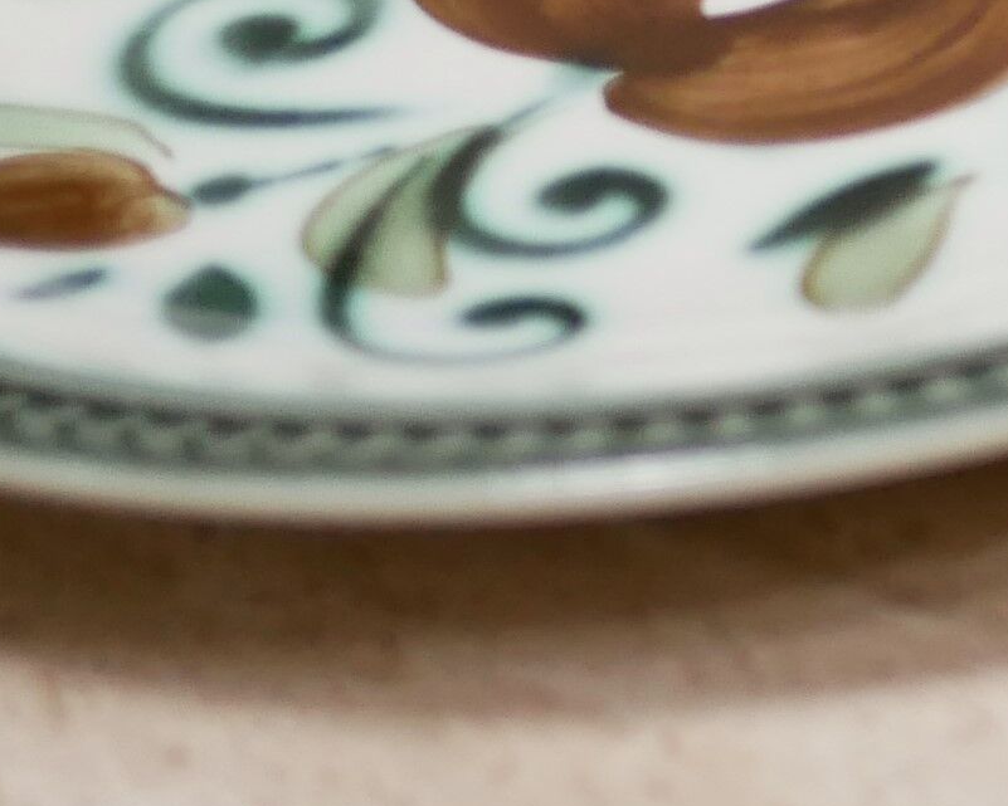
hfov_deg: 8.0
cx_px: 2386
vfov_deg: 6.7
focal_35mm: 224
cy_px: -651
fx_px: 6683
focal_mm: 20
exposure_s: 1/60
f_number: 1.7
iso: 400
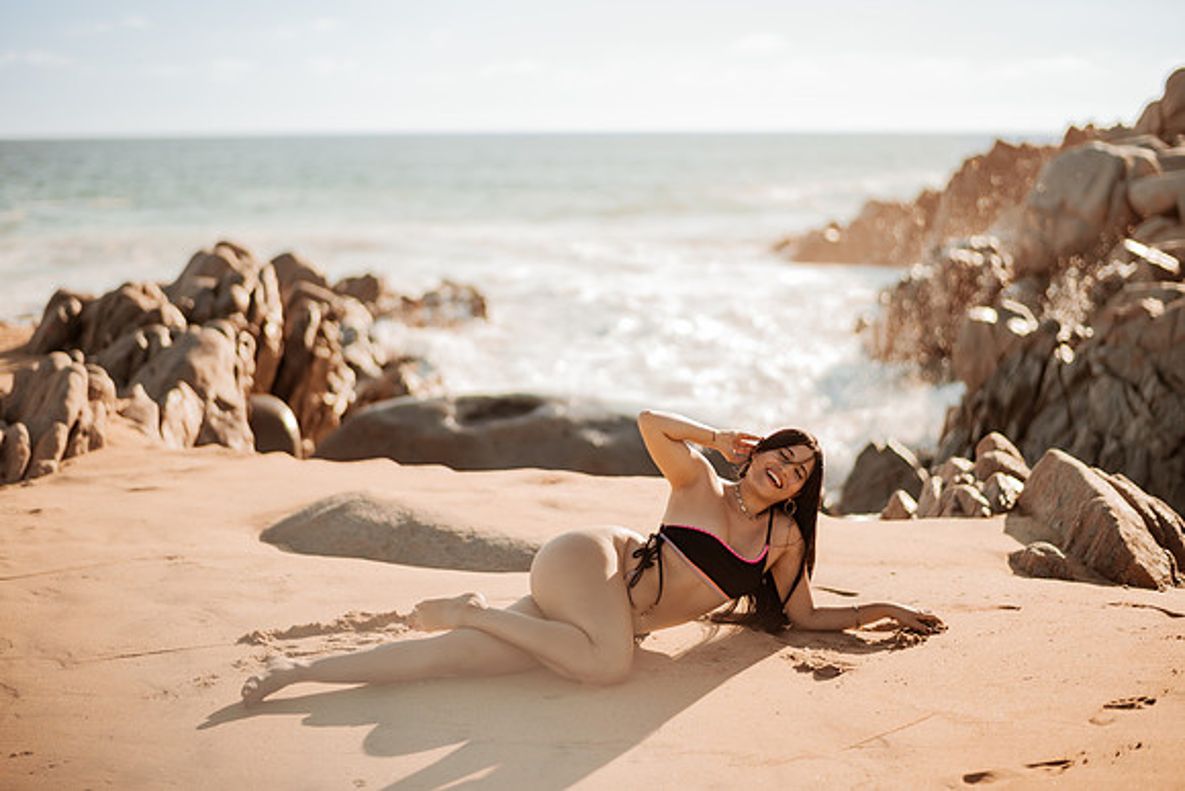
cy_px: 396
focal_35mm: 58
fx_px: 1910
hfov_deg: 34.5
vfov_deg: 23.4
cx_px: 592
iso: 80
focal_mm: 58
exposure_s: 1/5000
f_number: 1.4
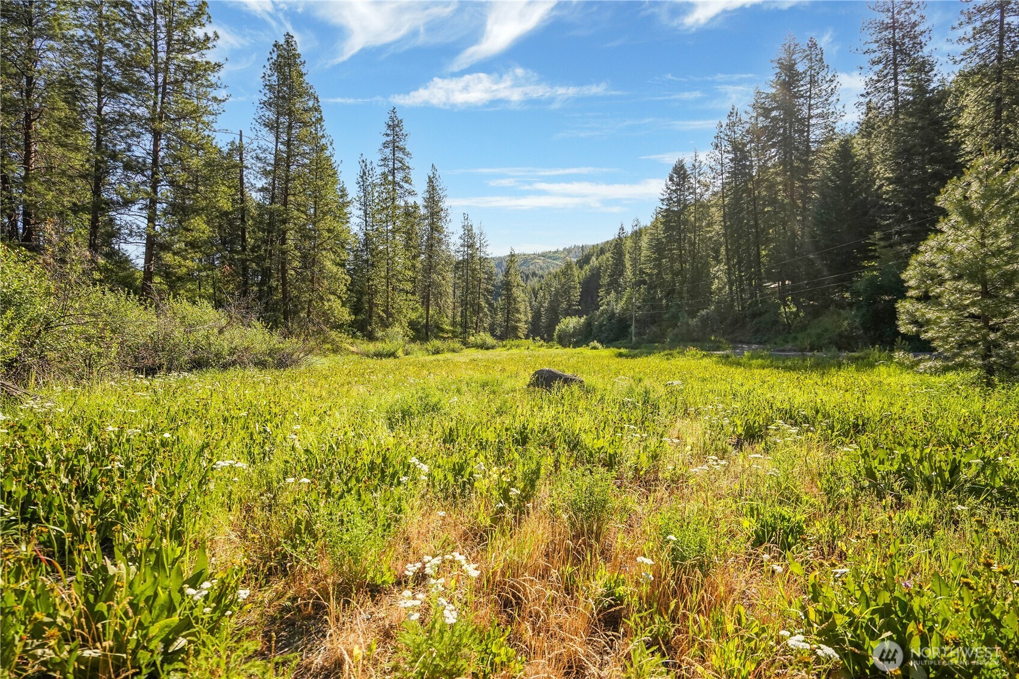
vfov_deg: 73.7
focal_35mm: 16
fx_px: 453
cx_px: 510
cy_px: 340
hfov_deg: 96.7
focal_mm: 16
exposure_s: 1/4000
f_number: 4.5
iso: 2000
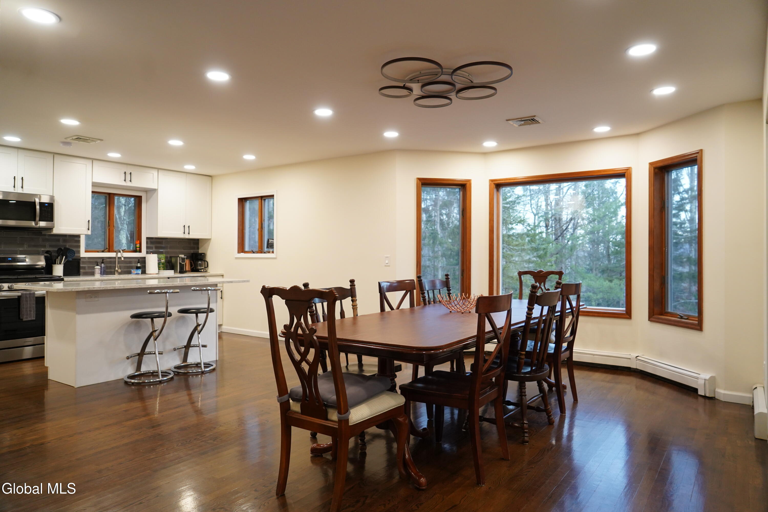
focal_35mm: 24
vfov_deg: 53.1
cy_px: 256
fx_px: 512
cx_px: 384
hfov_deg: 73.7
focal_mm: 24
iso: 2000
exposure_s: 1/160
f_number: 4
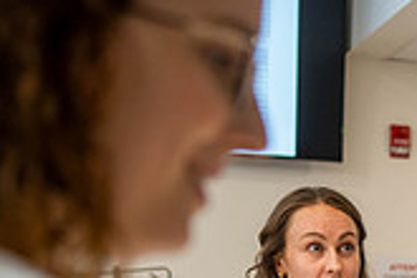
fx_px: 1459
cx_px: 703
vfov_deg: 10.4
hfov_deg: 14.6
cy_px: 446
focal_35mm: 126
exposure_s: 1/200
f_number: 2.2
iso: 640
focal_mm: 35
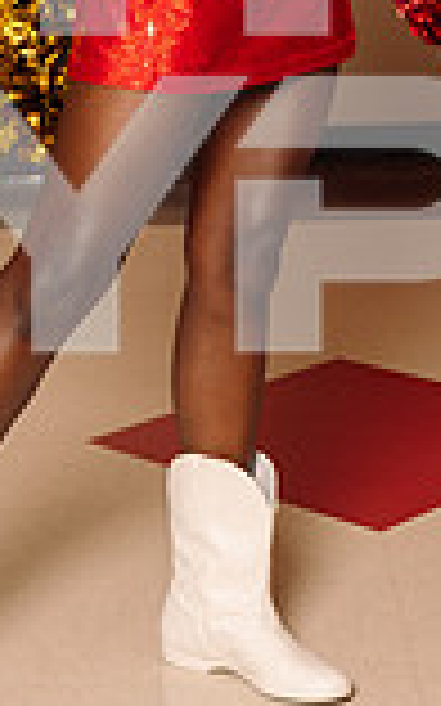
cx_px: 194
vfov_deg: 16.4
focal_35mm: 123
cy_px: -99
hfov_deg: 10.6
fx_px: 2367
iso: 250
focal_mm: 42
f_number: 7.1
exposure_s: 1/250
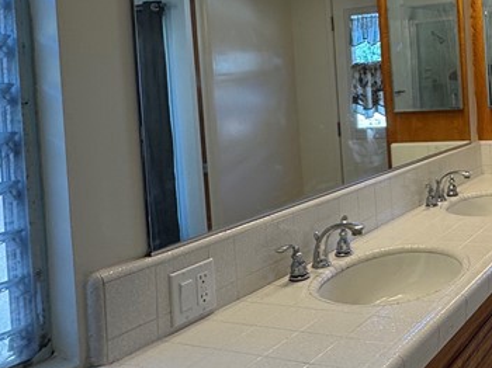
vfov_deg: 34.3
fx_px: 582
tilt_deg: -2.2
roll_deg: +2.0
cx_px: 493
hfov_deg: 40.1
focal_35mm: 41
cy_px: 87
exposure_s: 1/120
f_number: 2.2
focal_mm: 2.22
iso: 100
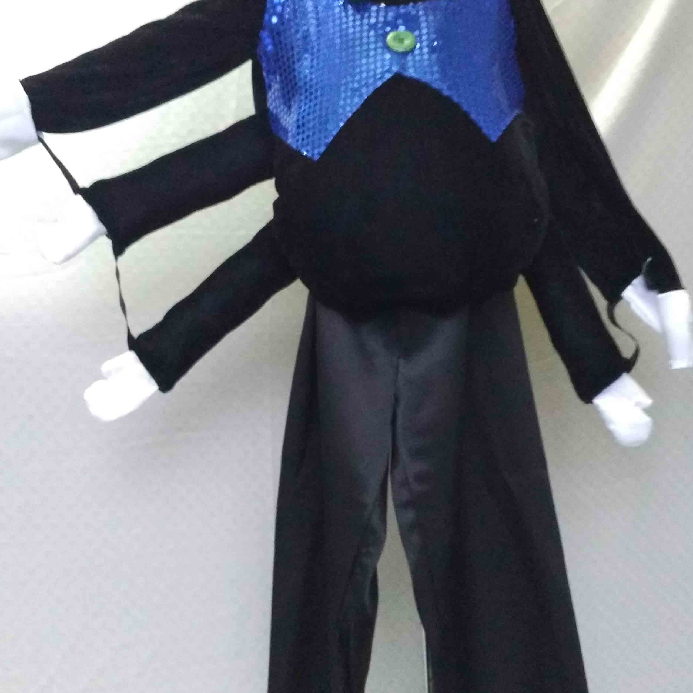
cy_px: 353
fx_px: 974
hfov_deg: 39.2
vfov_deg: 39.2
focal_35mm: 43
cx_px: 350
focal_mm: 4.12
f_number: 2
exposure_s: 1/14
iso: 1697
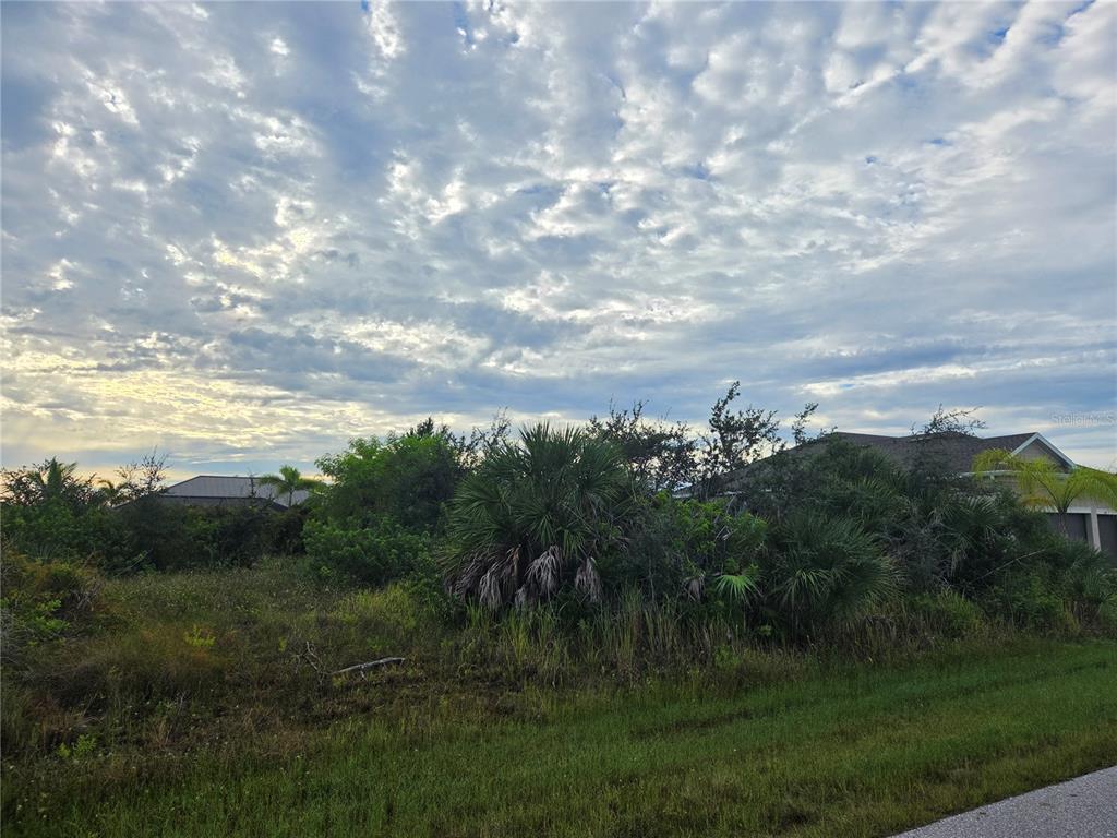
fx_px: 742
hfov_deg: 73.9
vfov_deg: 58.9
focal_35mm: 23
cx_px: 558
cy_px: 419
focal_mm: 5.4
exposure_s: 1/5127
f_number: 1.8
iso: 80
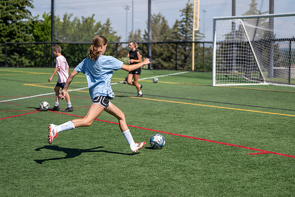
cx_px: 162
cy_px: 95
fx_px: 687
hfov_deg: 24.2
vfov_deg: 16.3
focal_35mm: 84
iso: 50
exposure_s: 1/800
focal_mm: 70
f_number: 2.8
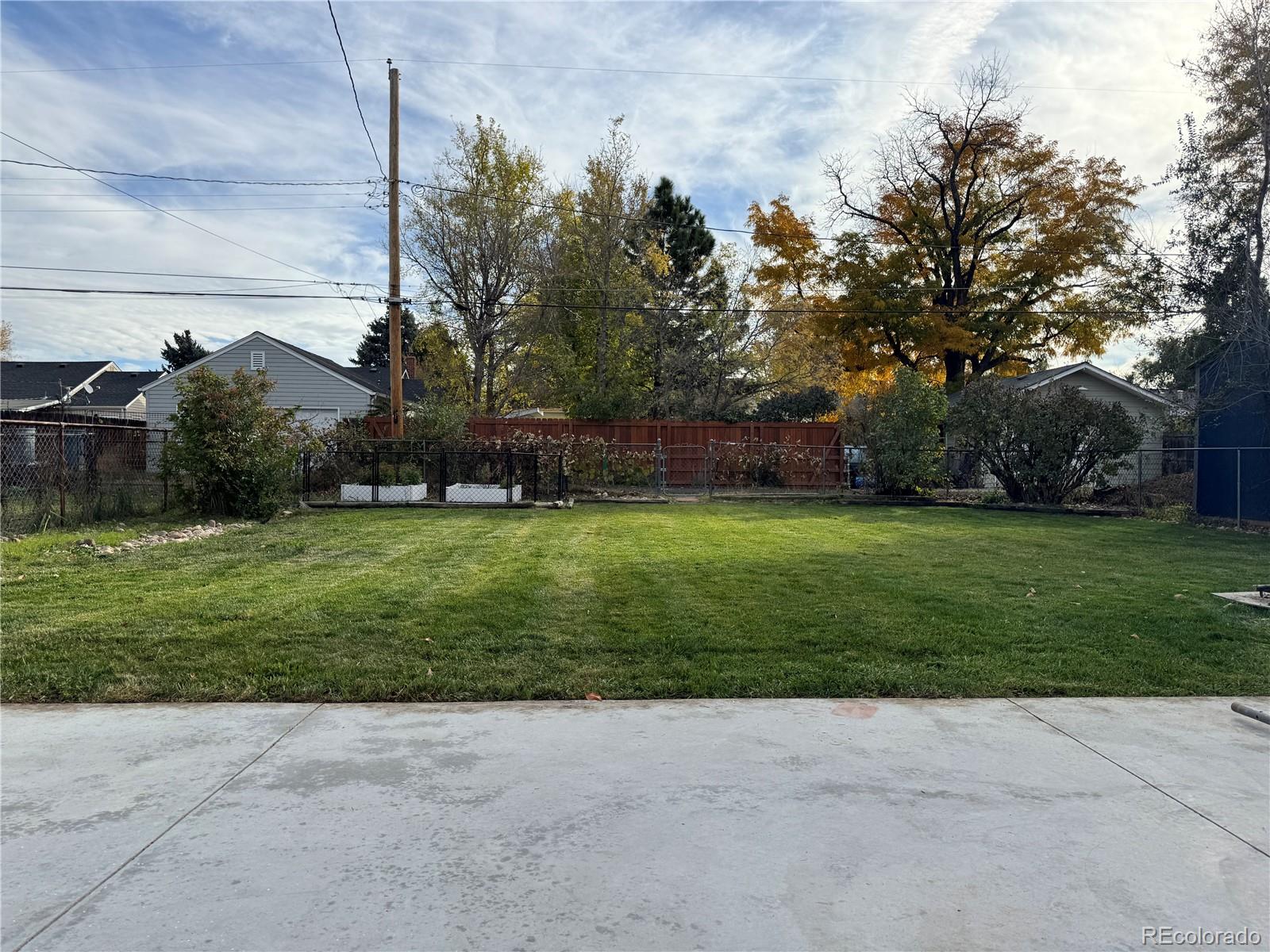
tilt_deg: +1.2
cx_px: 635
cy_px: 476
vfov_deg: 56.8
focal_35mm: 24
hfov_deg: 71.6
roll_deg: +0.5
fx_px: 881
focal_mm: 6.76
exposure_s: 1/3802
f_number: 1.78
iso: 80
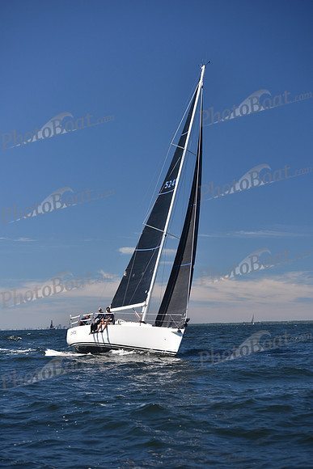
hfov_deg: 19.5
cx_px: 156
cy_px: 234
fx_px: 912
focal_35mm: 70
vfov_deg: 28.8
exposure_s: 1/1000
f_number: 4
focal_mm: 70
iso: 200
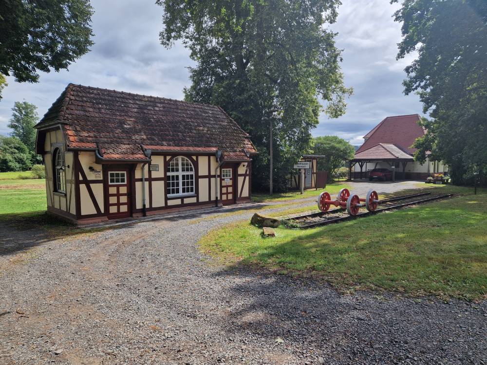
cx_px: 244
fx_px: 324
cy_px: 182
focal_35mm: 23
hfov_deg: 73.9
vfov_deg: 58.9
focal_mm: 5.4
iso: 50
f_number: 1.8
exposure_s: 1/1536
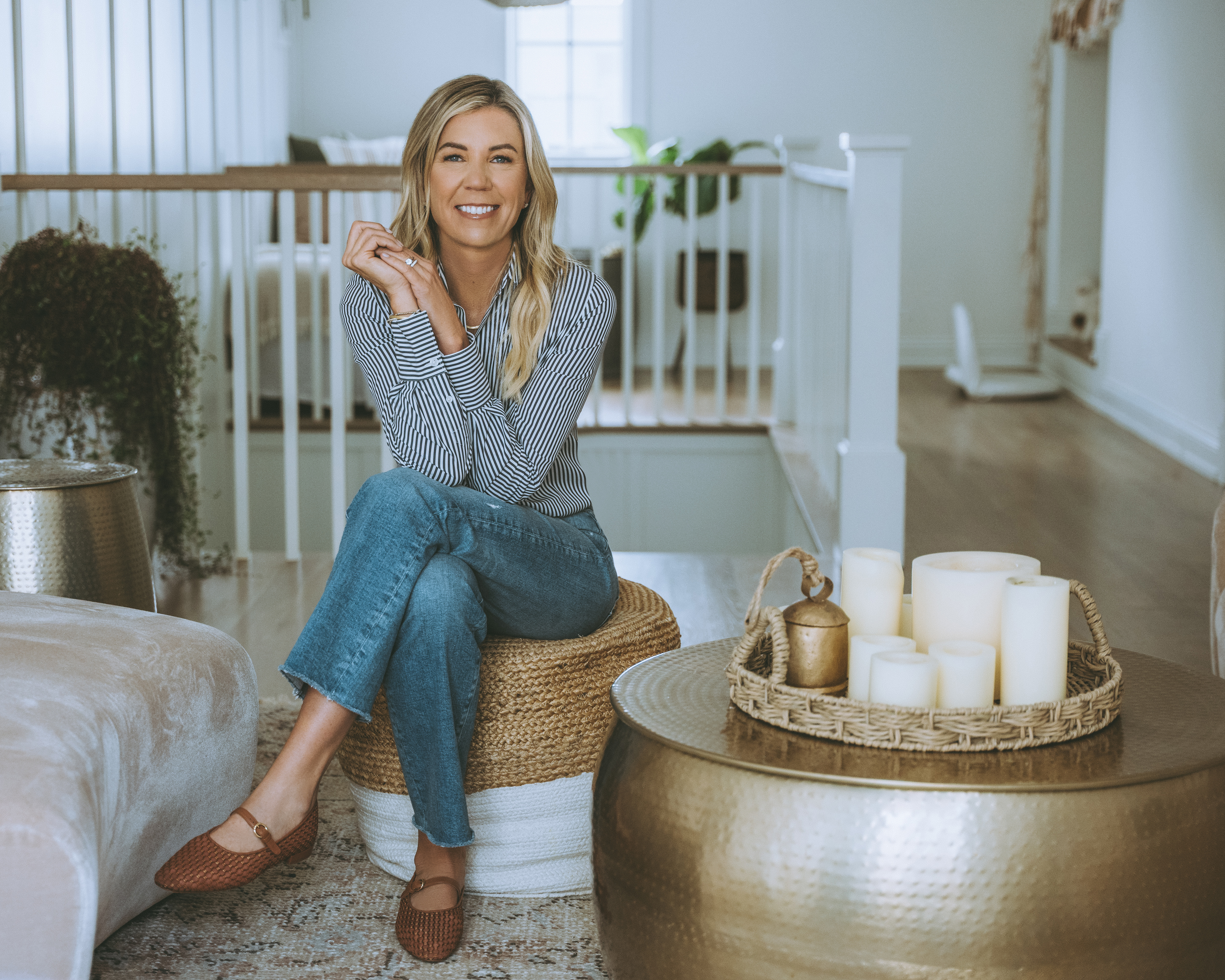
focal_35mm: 61
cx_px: 581
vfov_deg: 25.0
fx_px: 2212
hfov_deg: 31.0
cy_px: 489
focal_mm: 54
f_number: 2.8
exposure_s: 1/250
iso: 1600
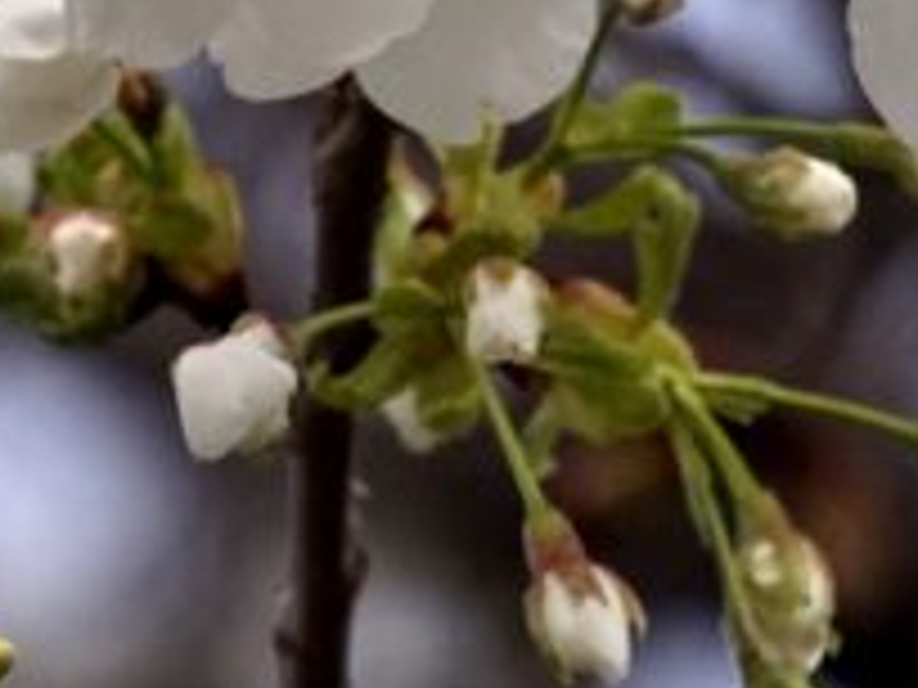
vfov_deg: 1.1
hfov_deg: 1.4
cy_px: -178
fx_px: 36809
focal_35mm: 1388
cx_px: 432
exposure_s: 1/500
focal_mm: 280
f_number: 10
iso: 1600
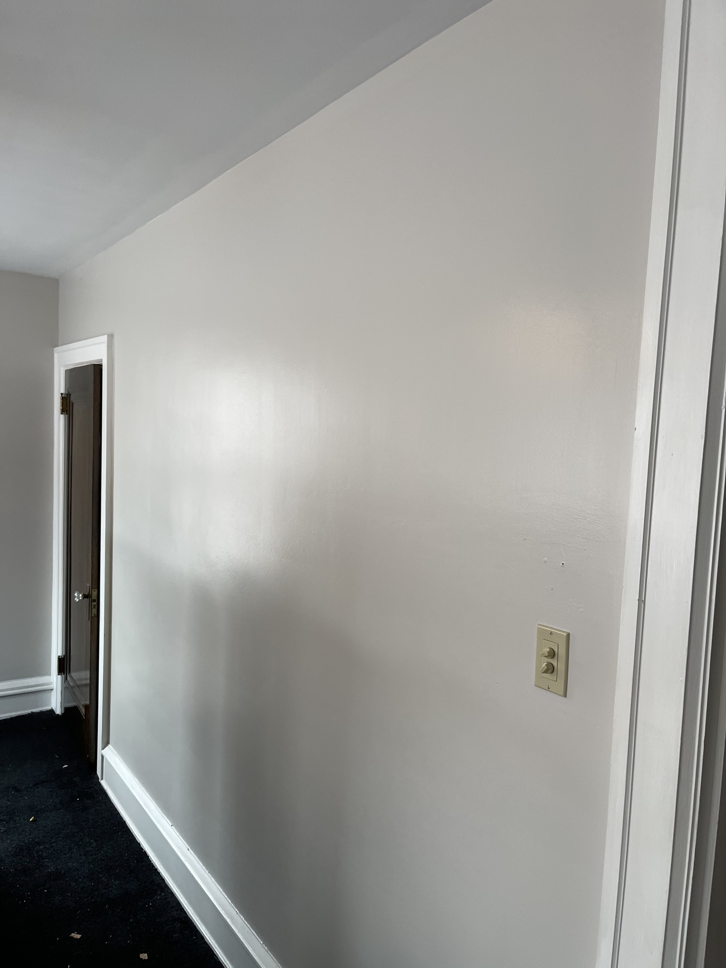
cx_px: 363
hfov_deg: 53.1
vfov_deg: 67.3
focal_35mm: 26
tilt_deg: -4.8
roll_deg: -2.3
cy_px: 484
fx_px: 727
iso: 80
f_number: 1.6
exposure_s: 1/120
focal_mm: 5.1
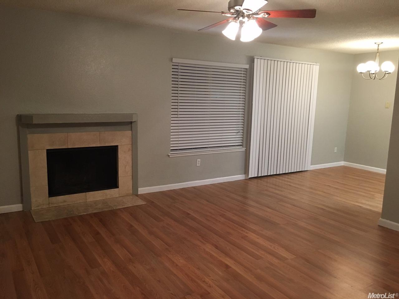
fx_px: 334
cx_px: 200
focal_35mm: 29
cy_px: 150
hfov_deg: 61.7
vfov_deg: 48.2
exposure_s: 1/30
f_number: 2.2
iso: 160
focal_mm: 4.15
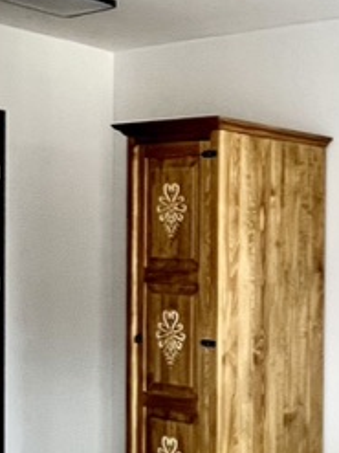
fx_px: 706
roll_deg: +0.2
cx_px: 540
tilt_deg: -1.2
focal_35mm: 54
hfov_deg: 21.5
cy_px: 248
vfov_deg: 35.5
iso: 125
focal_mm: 1.57
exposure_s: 1/99
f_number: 1.8
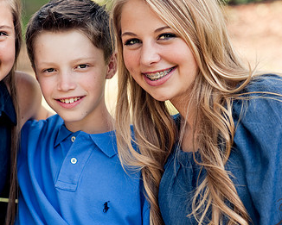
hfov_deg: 13.5
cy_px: 90
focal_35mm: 142
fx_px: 1186
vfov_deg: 10.9
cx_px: 82
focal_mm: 85
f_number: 3.5
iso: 200
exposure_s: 1/320
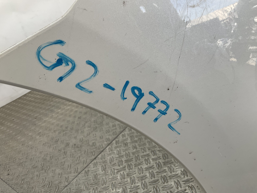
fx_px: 215
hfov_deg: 61.7
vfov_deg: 48.2
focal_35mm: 29
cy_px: 96
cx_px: 128
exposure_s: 1/165
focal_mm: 3
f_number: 1.8
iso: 16
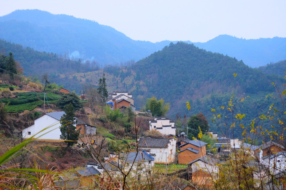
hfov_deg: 27.0
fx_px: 596
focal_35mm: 75
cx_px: 143
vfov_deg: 18.2
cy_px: 95
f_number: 4.5
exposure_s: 1/400
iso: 800
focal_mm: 50
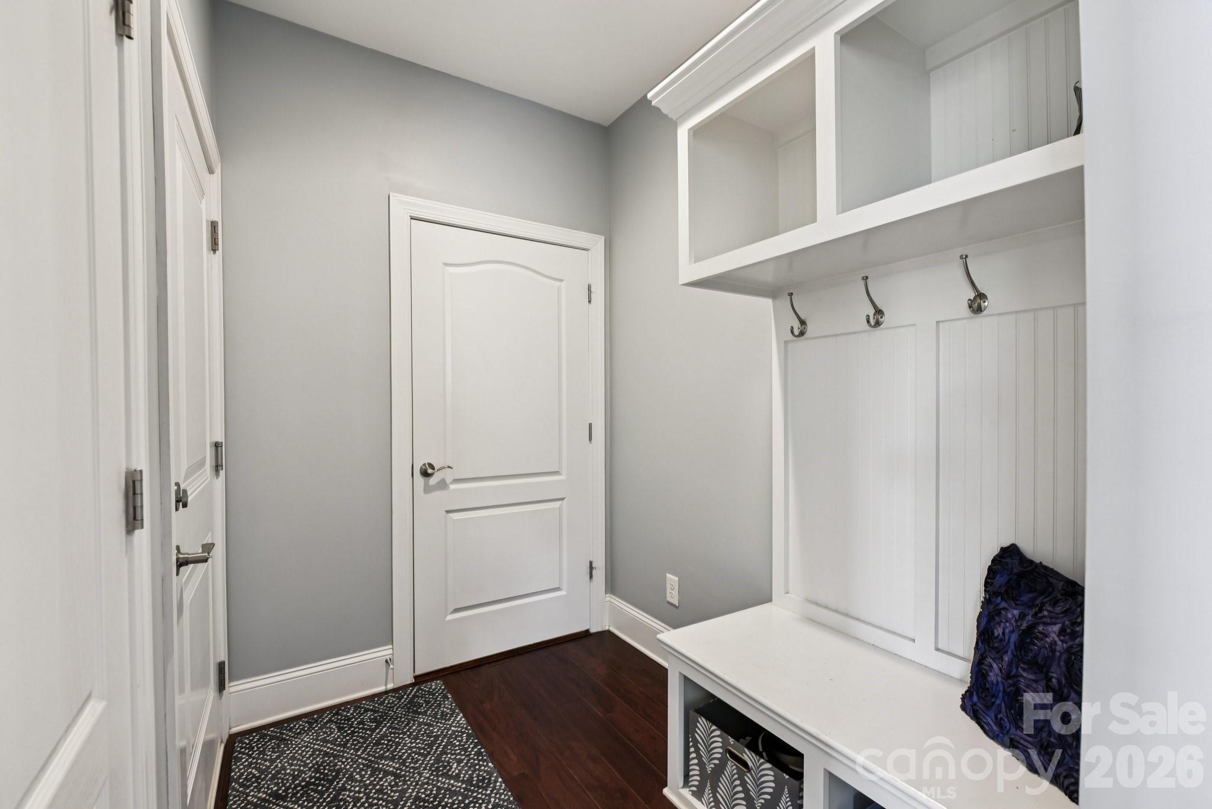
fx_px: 539
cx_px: 606
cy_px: 404
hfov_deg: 96.7
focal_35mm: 16
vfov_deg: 73.8
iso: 200
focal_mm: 16
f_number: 8
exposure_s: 1/2.5
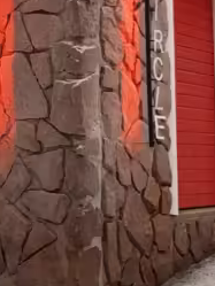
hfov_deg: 13.5
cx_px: -25
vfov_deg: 17.4
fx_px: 885
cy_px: -71
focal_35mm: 107
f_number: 1.7
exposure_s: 1/100
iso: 64
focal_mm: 4.2
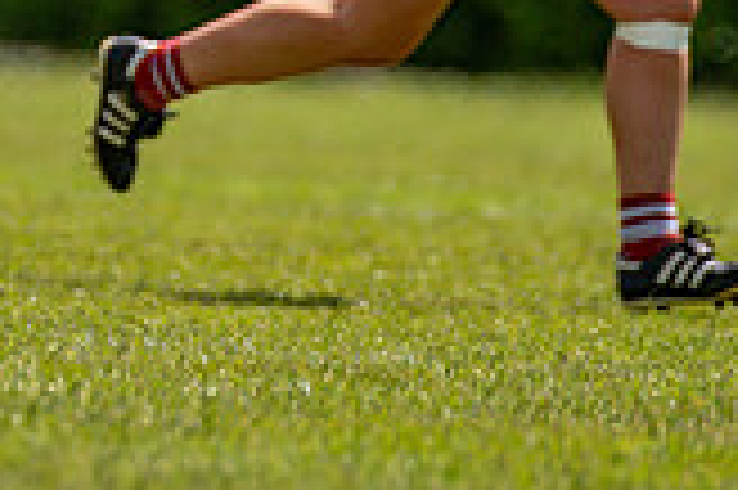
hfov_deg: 1.3
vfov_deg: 0.9
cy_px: -288
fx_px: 32562
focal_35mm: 1590
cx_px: -171
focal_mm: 300
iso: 140
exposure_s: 1/6400
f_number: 2.8
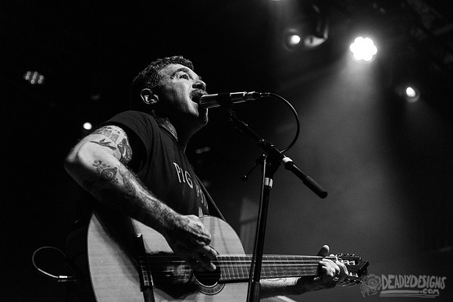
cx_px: 226
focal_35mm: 77
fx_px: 964
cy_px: 137
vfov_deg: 17.8
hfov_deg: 26.4
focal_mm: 70
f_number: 4
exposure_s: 1/160
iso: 6400
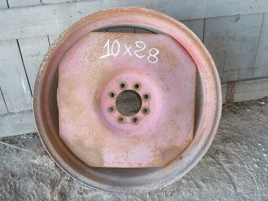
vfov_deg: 38.7
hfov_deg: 50.1
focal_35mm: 37
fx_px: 286
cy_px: 100
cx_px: 134
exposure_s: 1/30
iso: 125
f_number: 3.6
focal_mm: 6.1
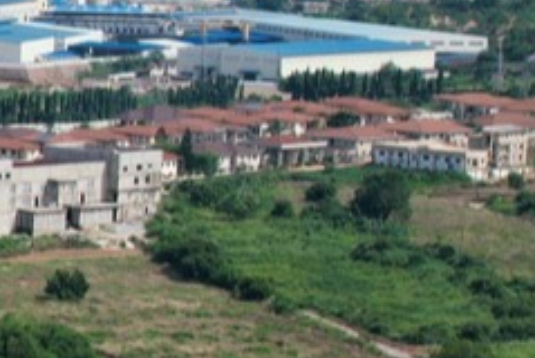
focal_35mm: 147
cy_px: 157
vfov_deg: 9.4
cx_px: -875
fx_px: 2187
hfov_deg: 11.0
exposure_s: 1/2000
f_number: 2.8
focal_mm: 8.38
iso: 100
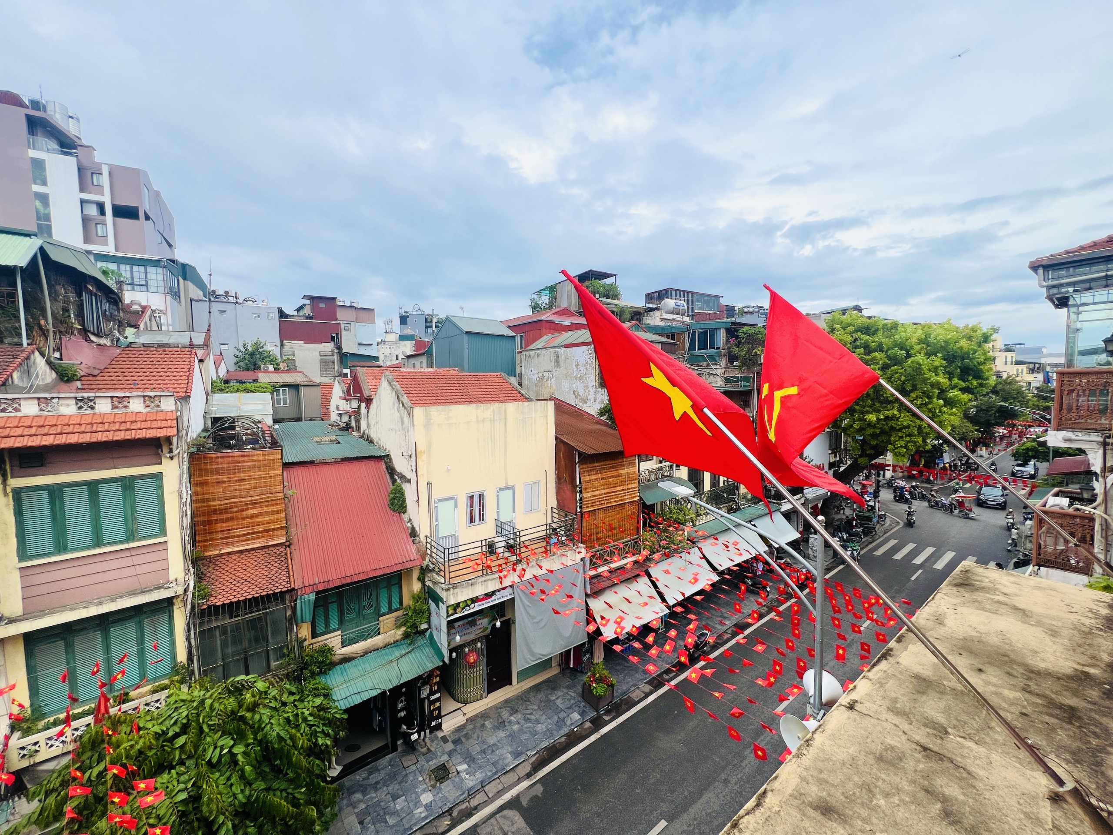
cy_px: 418
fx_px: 418
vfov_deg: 89.9
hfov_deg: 106.2
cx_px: 556
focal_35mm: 13
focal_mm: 1.57
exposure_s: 1/1845
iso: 32
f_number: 1.8
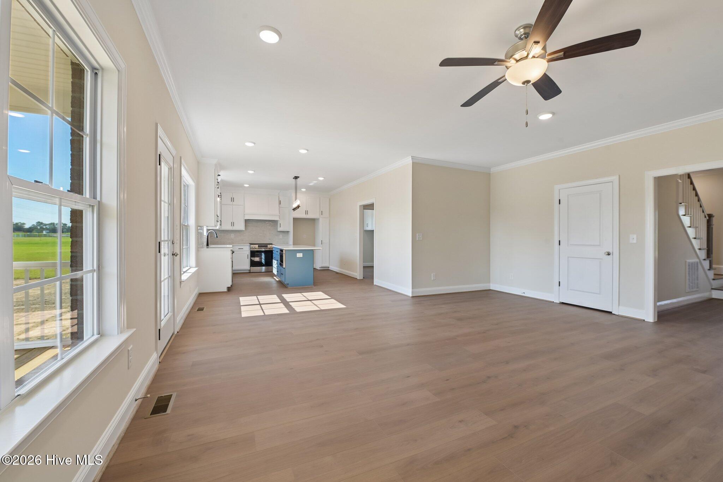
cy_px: 241
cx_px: 362
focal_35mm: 15
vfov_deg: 77.3
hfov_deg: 100.4
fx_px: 301
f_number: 9
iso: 200
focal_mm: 15
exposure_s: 1/30
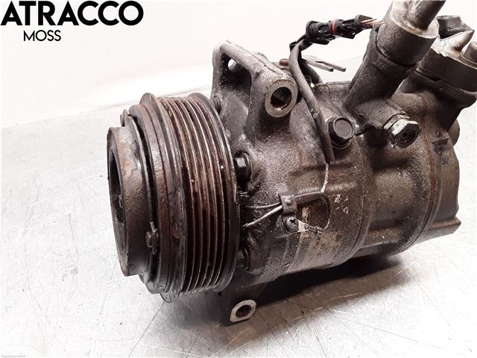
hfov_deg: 63.4
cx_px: 238
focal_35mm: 28
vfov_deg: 49.7
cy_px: 179
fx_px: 386
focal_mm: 2.91
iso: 100
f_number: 1.9
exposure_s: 1/50
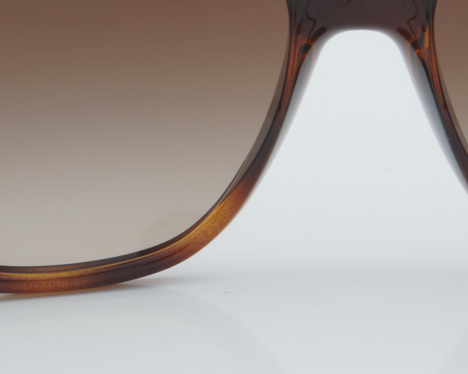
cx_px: 367
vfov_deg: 8.9
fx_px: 2410
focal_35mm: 174
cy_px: 90
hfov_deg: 11.1
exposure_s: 1/4
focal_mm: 50
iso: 100
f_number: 32
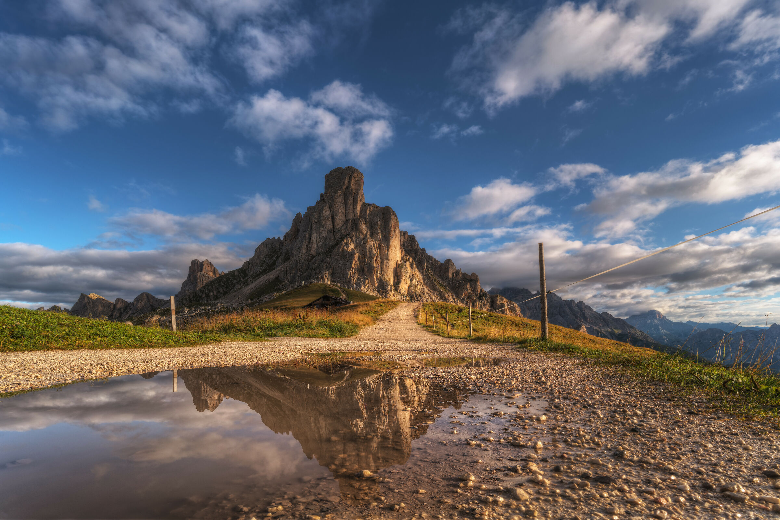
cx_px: 390
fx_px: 390
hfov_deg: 90.0
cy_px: 260
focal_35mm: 18
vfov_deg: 67.4
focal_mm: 18
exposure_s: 1/40
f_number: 18
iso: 100
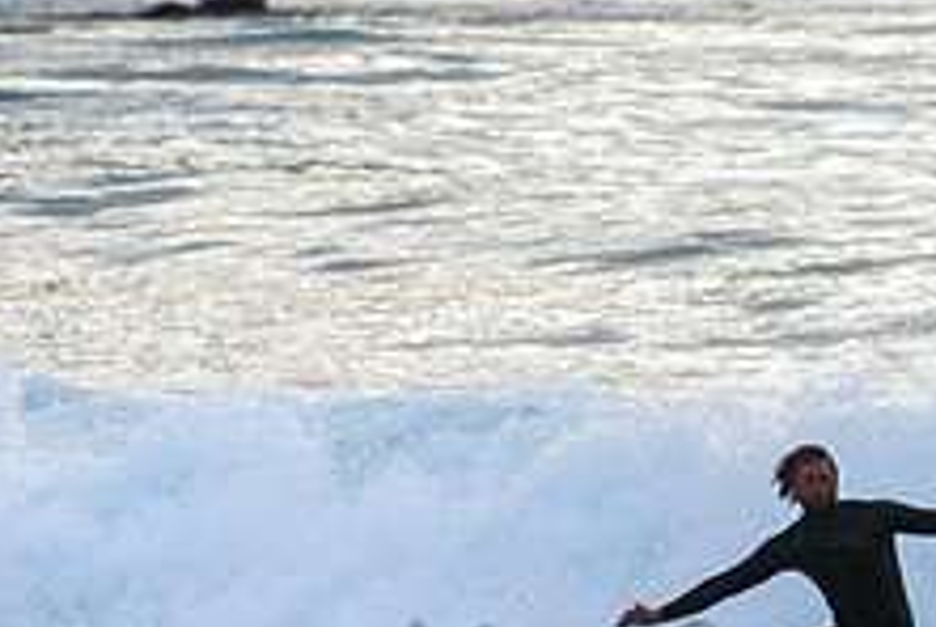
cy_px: 650
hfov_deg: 1.6
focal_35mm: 1318
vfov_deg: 1.0
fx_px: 34313
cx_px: 847
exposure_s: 1/1000
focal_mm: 500
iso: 250
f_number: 5.6
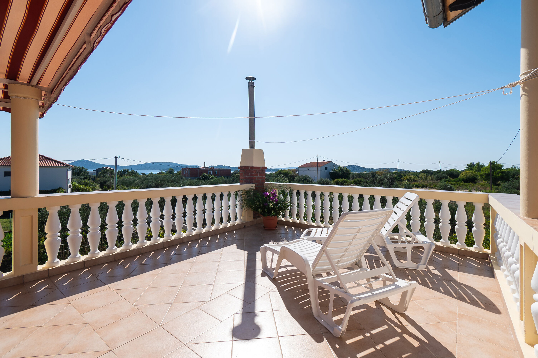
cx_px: 269
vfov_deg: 77.2
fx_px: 224
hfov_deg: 100.4
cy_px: 179
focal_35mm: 15
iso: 100
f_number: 8
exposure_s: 1/400
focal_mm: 10
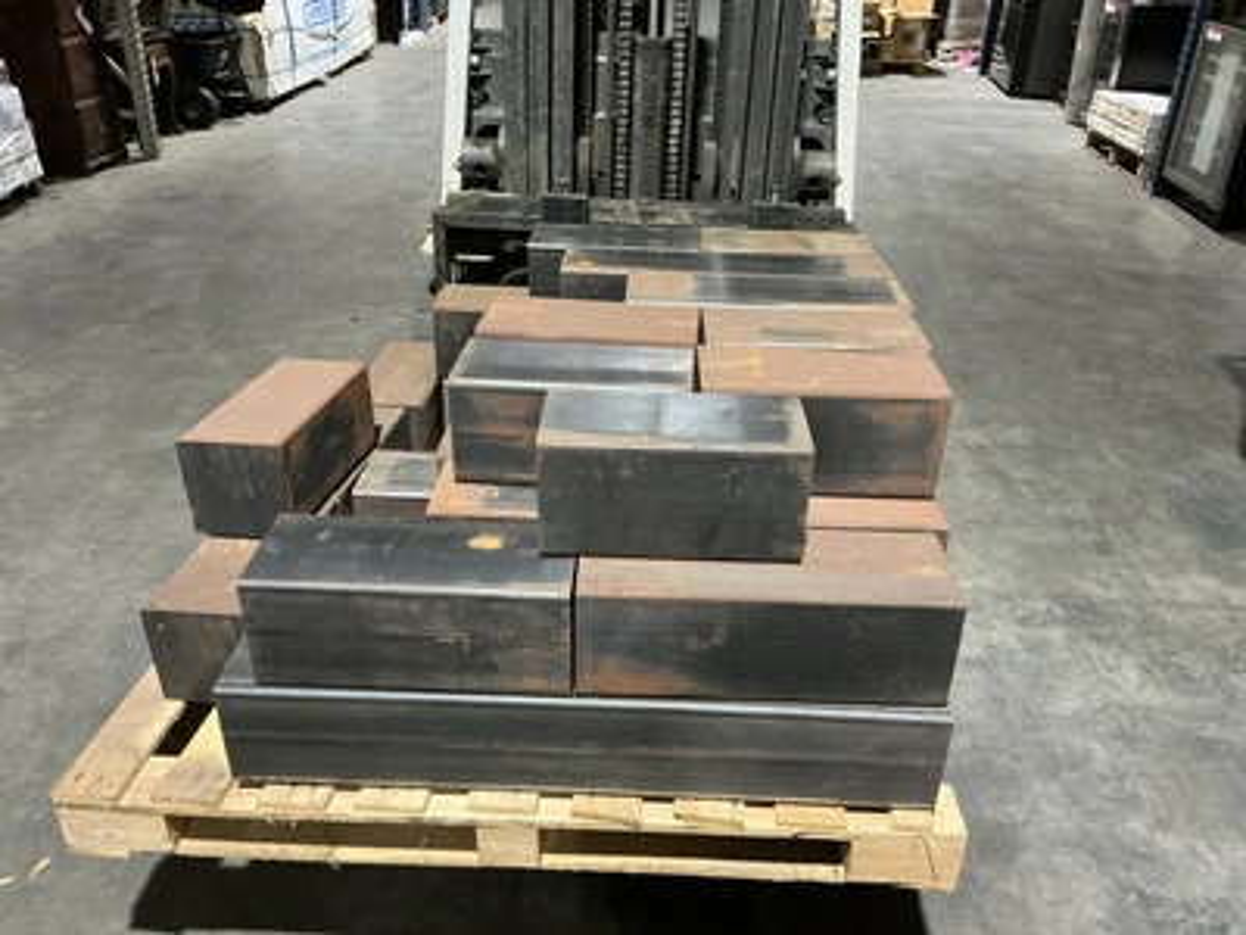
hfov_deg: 63.4
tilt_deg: -29.6
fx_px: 1008
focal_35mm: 28
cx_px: 623
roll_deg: -1.7
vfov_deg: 49.7
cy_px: 468
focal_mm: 3
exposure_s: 1/53
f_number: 1.8
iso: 320
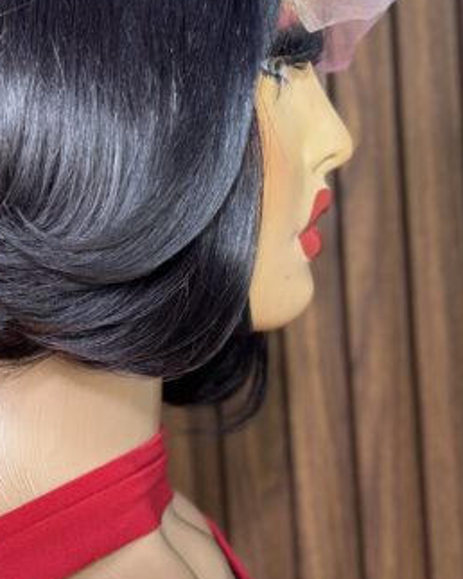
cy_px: 176
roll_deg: +3.6
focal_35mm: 116
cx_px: -2
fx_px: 1989
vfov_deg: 16.5
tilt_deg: -2.6
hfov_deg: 13.1
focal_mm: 6.86
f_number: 1.78
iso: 80
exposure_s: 1/213
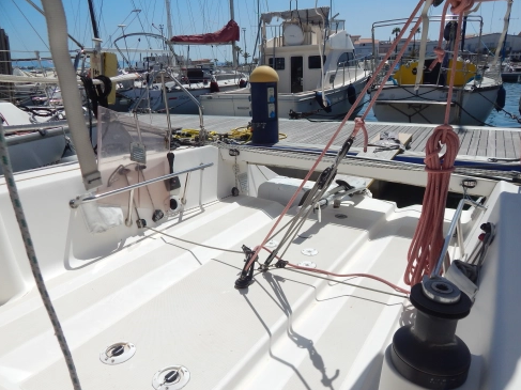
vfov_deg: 52.9
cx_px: 281
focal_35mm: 26
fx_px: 391
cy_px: 215
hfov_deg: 67.2
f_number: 6
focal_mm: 4
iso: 125
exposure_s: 1/1500
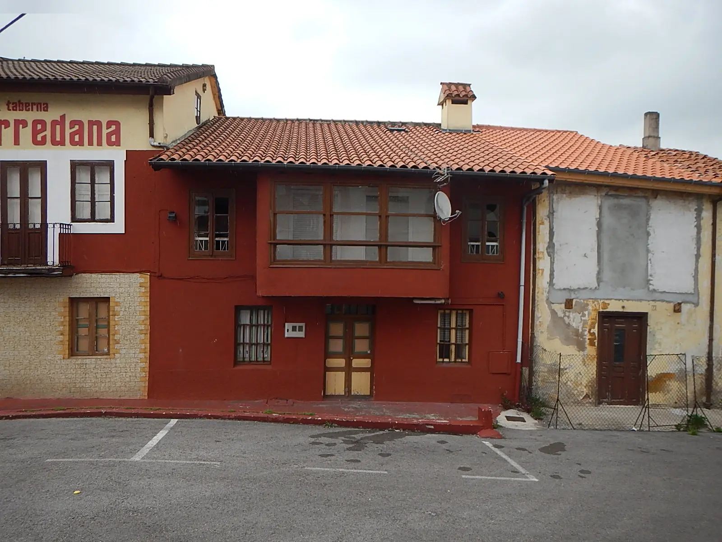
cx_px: 361
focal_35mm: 28
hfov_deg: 63.4
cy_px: 271
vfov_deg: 49.7
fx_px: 584
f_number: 3.9
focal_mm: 5
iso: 125
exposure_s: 1/400
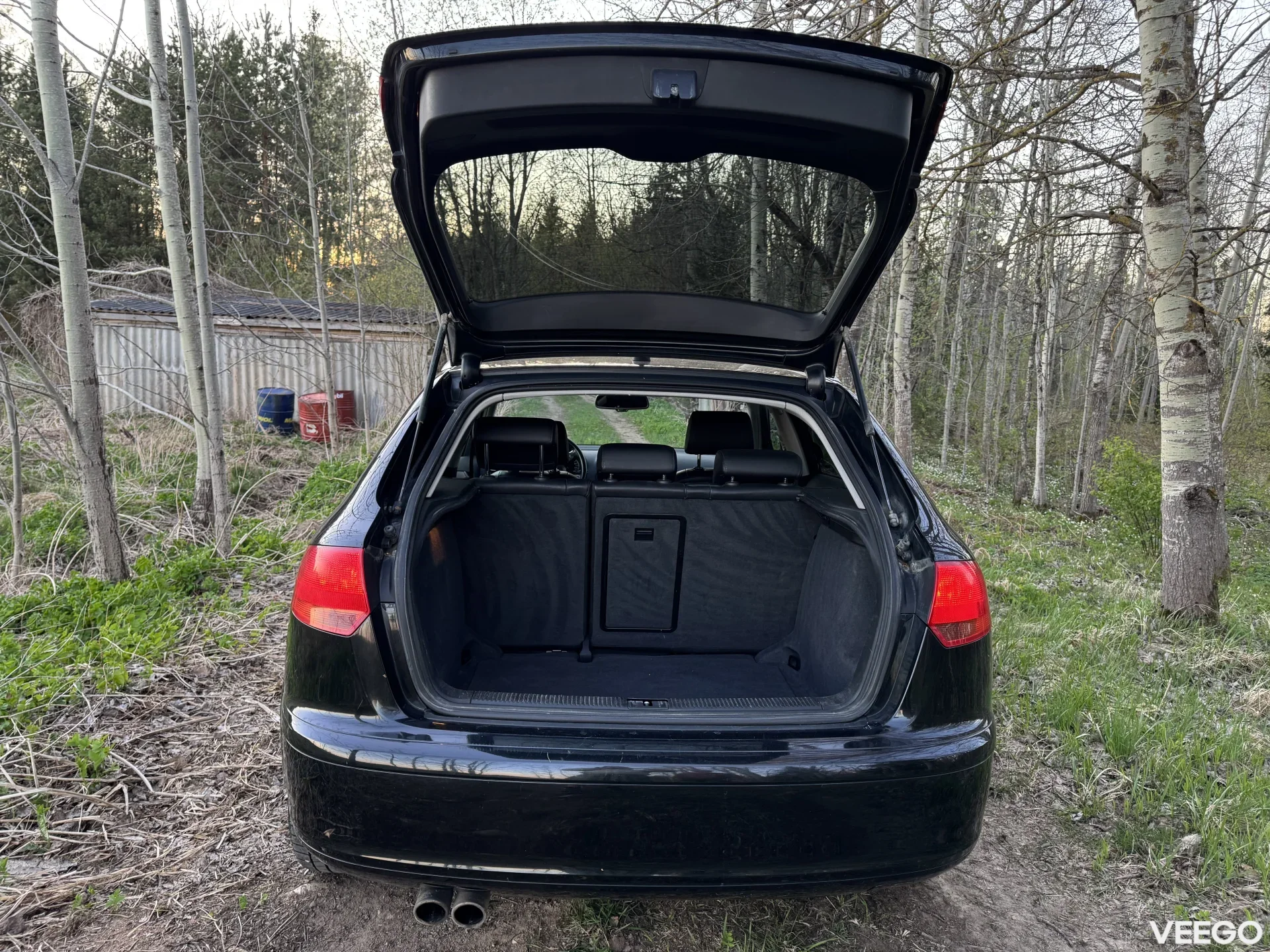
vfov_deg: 56.8
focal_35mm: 24
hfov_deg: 71.6
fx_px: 881
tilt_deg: -7.1
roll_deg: -3.0
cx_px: 635
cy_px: 476
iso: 125
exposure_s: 1/50
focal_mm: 6.76
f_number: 1.78
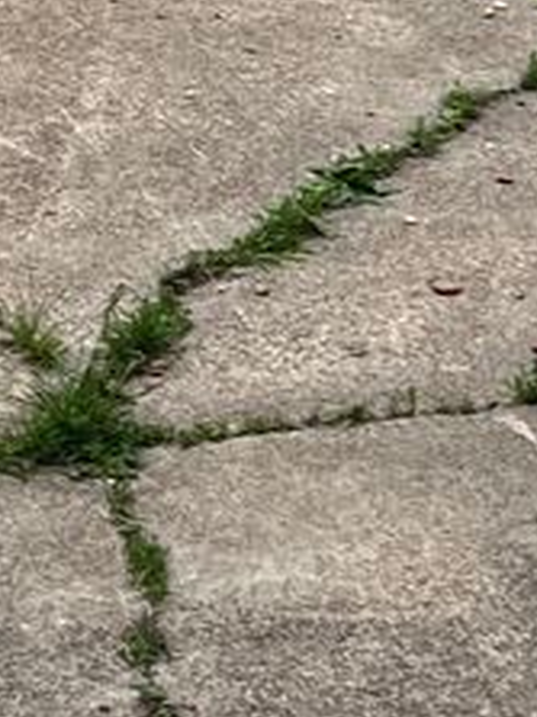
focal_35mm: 175
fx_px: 3623
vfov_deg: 10.6
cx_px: 72
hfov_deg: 8.5
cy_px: -595
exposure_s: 1/121
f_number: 1.5
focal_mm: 5.7
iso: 40
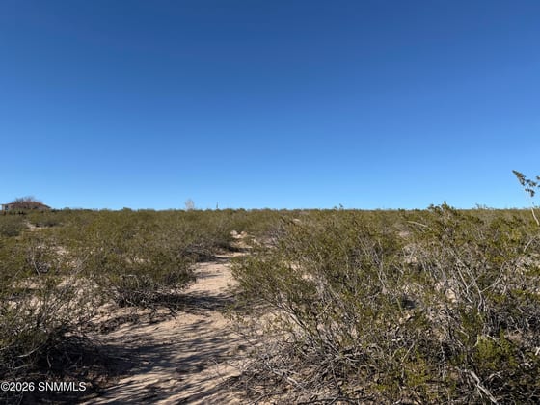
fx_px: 374
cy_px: 202
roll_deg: -0.4
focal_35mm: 24
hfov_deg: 71.6
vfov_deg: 56.8
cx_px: 270
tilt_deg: +4.6
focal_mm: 6.76
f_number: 1.78
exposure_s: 1/4975
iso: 80
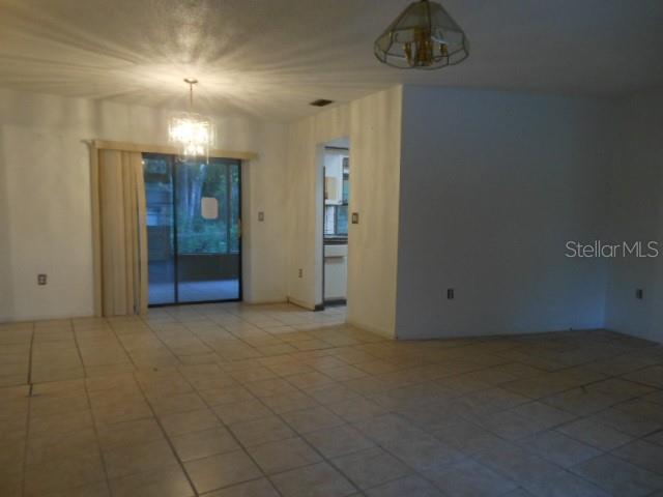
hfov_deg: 69.4
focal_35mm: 25
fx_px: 479
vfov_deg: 54.9
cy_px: 248
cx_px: 332
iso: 320
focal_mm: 4.5
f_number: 3.2
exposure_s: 1/30
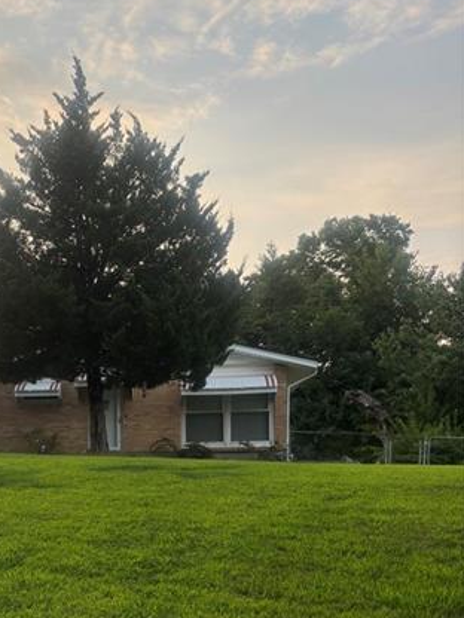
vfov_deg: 38.5
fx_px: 858
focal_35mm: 48
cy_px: 475
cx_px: 39
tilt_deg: +0.0
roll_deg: +0.1
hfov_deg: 29.0
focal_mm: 5.96
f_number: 1.6
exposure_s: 1/550
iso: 50
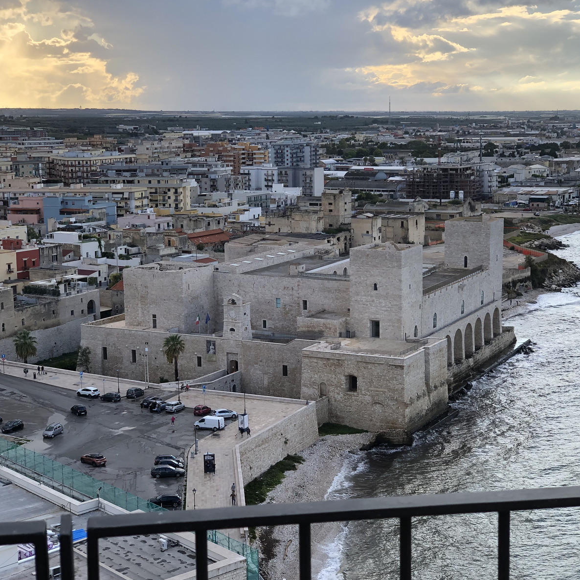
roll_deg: +1.1
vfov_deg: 27.7
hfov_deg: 27.7
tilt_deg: -9.0
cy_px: 290
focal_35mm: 62
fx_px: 1175
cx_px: 309
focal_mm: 6
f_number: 2.4
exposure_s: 1/273
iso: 16
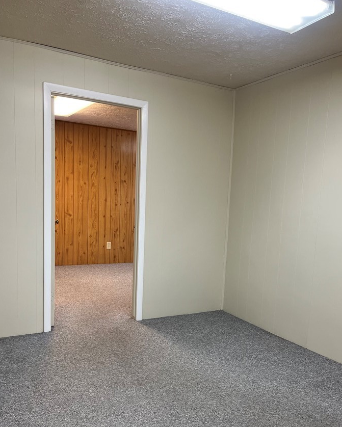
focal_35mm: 31
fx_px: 392
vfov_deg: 56.8
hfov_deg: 47.1
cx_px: 182
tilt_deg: -8.1
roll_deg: -2.4
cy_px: 251
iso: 64
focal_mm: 5.1
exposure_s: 1/60
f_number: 1.6
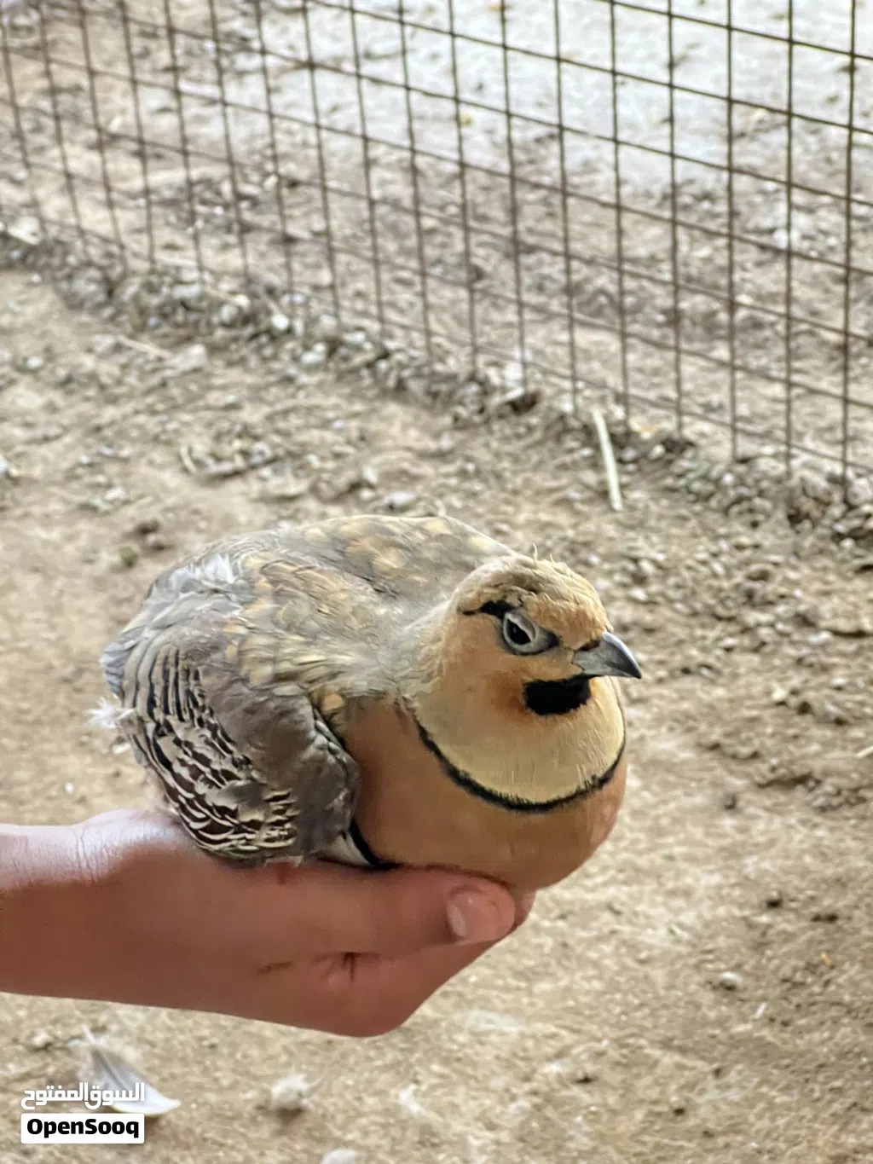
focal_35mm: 77
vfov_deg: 25.3
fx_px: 2589
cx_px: 436
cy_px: 582
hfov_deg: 19.1
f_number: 2.8
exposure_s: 1/19
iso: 1600
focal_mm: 9
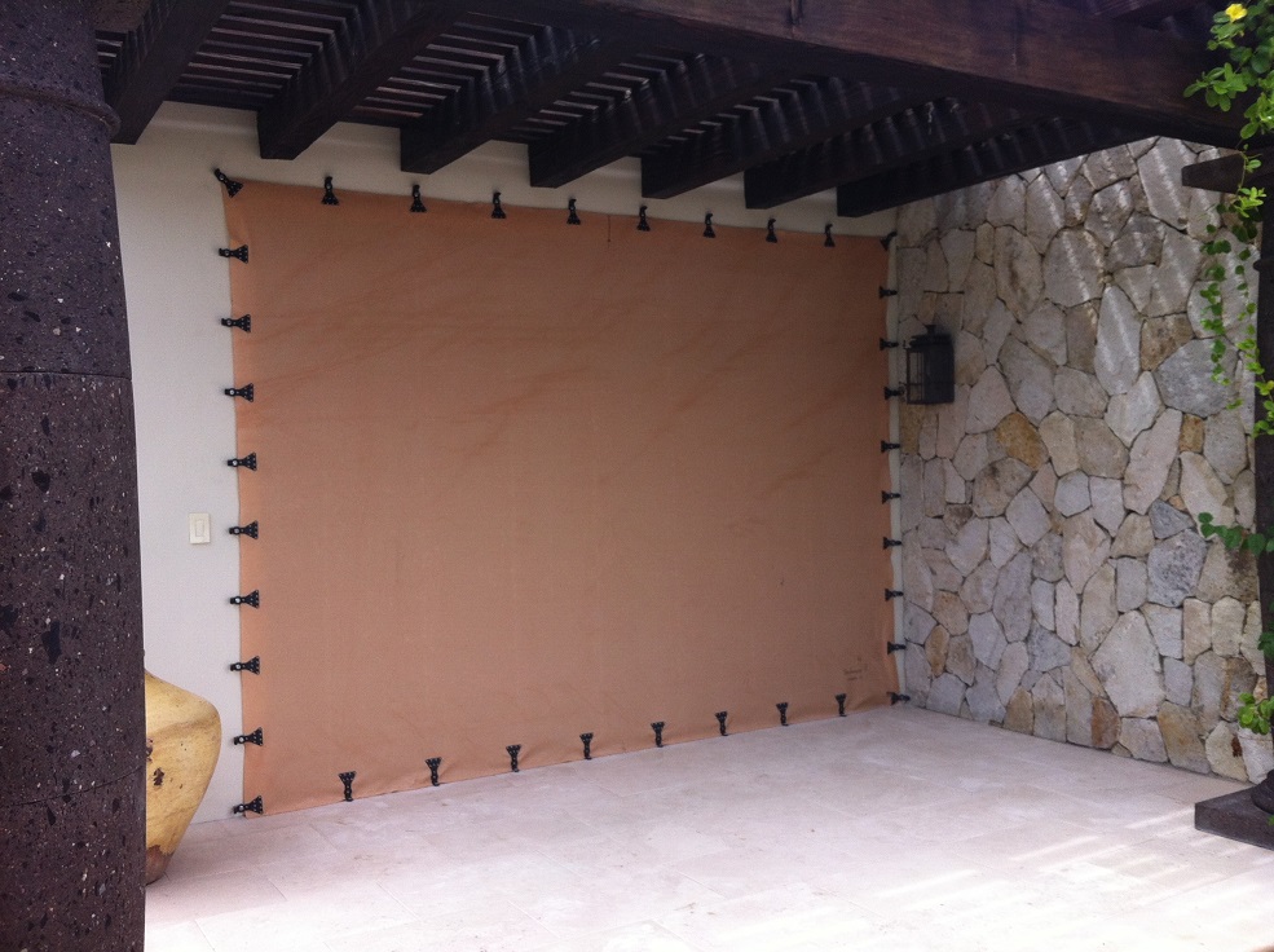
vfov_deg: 40.6
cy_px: 476
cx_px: 637
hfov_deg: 52.7
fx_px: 1286
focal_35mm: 35
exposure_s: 1/419
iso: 80
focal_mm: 3.85
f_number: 2.8
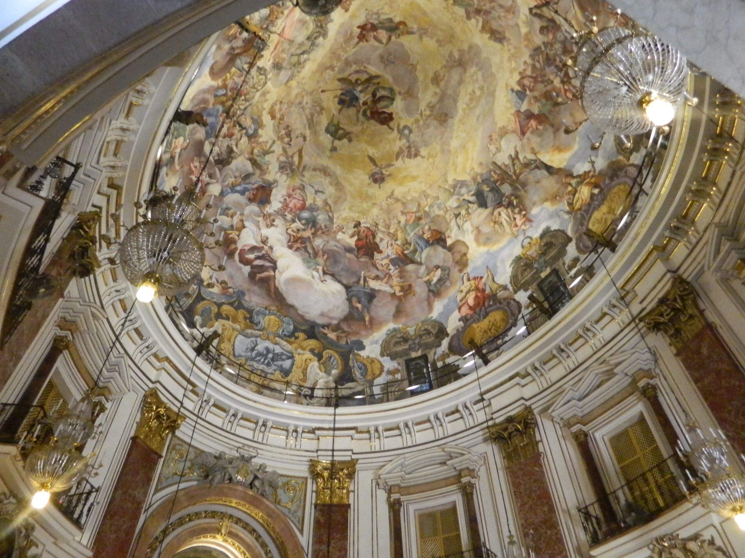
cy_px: 279
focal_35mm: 25
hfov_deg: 69.4
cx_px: 372
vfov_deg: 54.9
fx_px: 538
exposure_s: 1/13
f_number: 3.1
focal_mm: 4.5
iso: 800
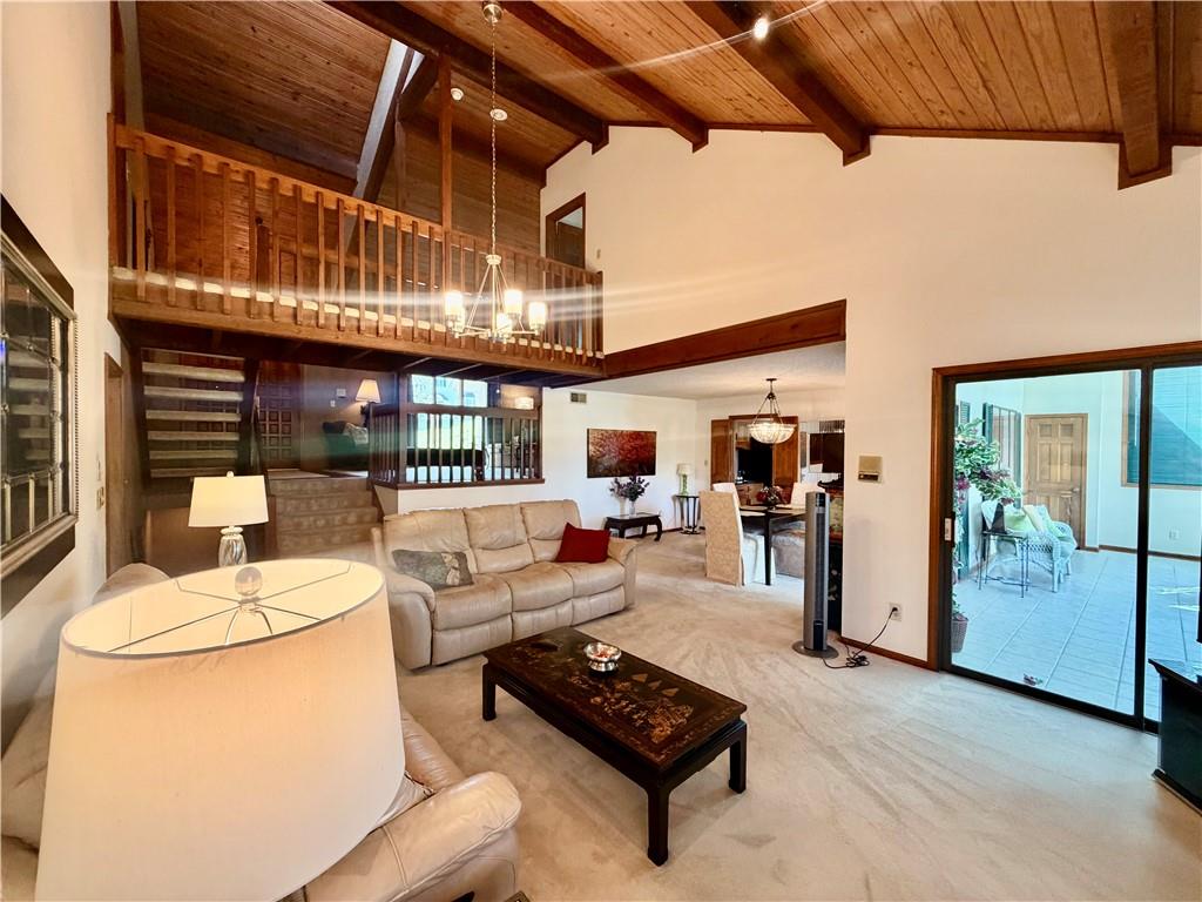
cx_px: 601
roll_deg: +0.0
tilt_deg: -0.2
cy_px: 451
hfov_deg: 102.1
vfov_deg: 85.7
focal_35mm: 14
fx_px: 486
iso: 320
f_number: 2.2
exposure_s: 1/120
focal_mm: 2.22
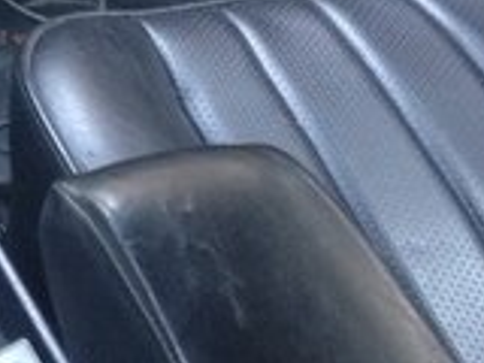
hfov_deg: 13.4
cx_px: -312
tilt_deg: -29.6
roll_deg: -10.8
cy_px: -141
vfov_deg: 10.6
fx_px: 1902
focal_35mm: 136
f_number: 2.4
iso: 100
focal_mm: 4.12
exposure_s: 1/20
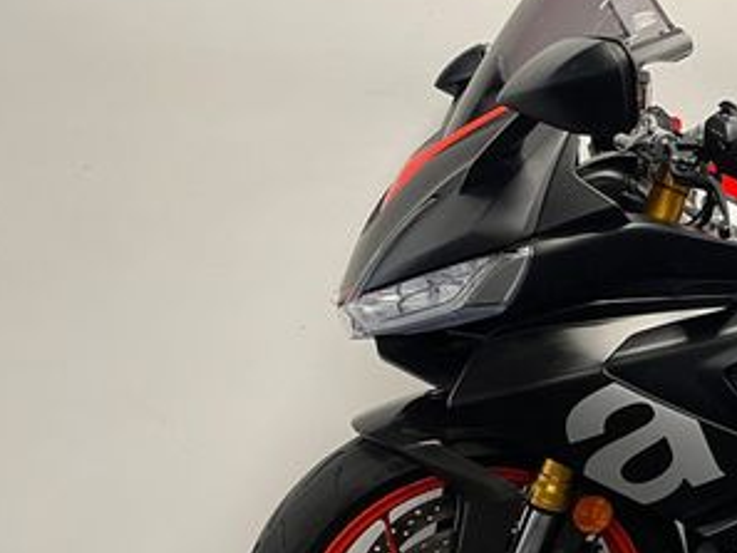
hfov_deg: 31.1
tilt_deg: -11.2
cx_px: 782
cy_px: 399
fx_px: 1193
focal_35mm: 56
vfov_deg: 25.9
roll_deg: +1.2
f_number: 1.6
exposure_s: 1/50
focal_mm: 5.1
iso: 125
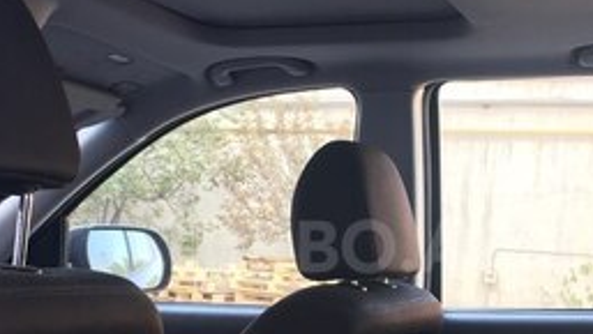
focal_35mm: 61
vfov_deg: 19.6
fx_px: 960
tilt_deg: -2.0
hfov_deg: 34.3
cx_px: 335
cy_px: 246
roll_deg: -3.2
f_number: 2.2
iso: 25
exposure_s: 1/50
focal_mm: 4.15
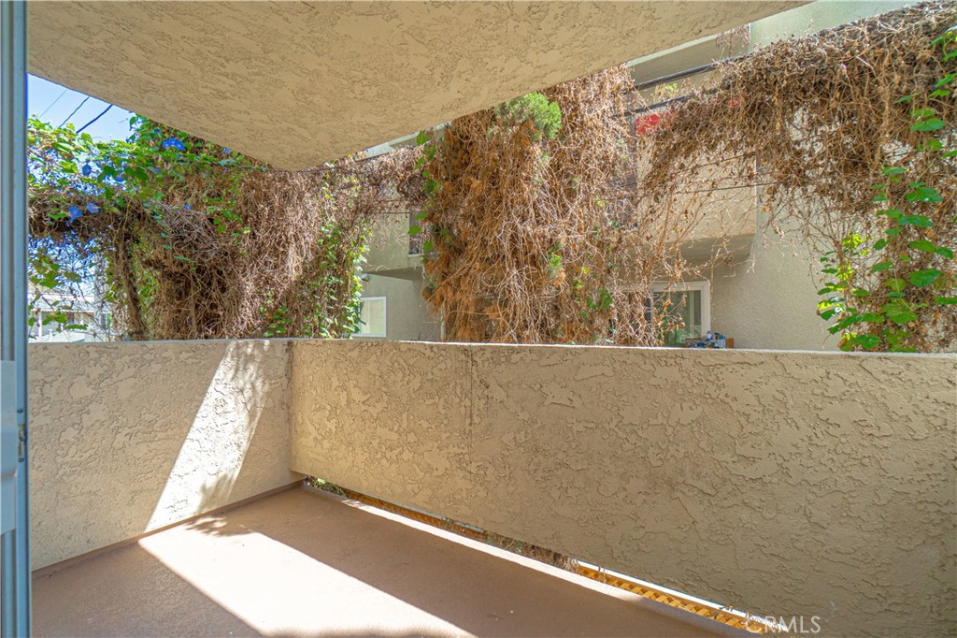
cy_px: 319
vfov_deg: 77.3
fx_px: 399
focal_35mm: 15
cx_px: 478
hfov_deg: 100.4
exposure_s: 1/250
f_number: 7.1
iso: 320
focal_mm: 10
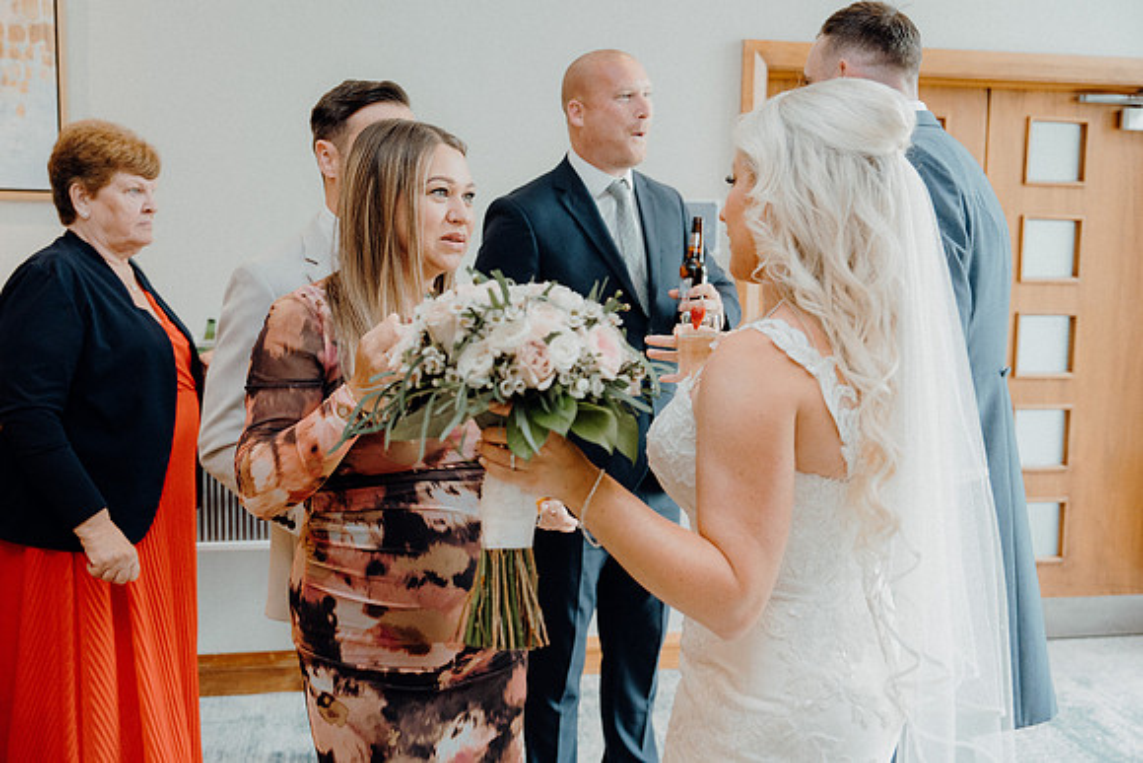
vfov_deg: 36.0
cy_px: 382
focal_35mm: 37
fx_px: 1175
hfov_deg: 51.9
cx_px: 572
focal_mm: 37
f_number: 3.5
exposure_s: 1/200
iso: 2500
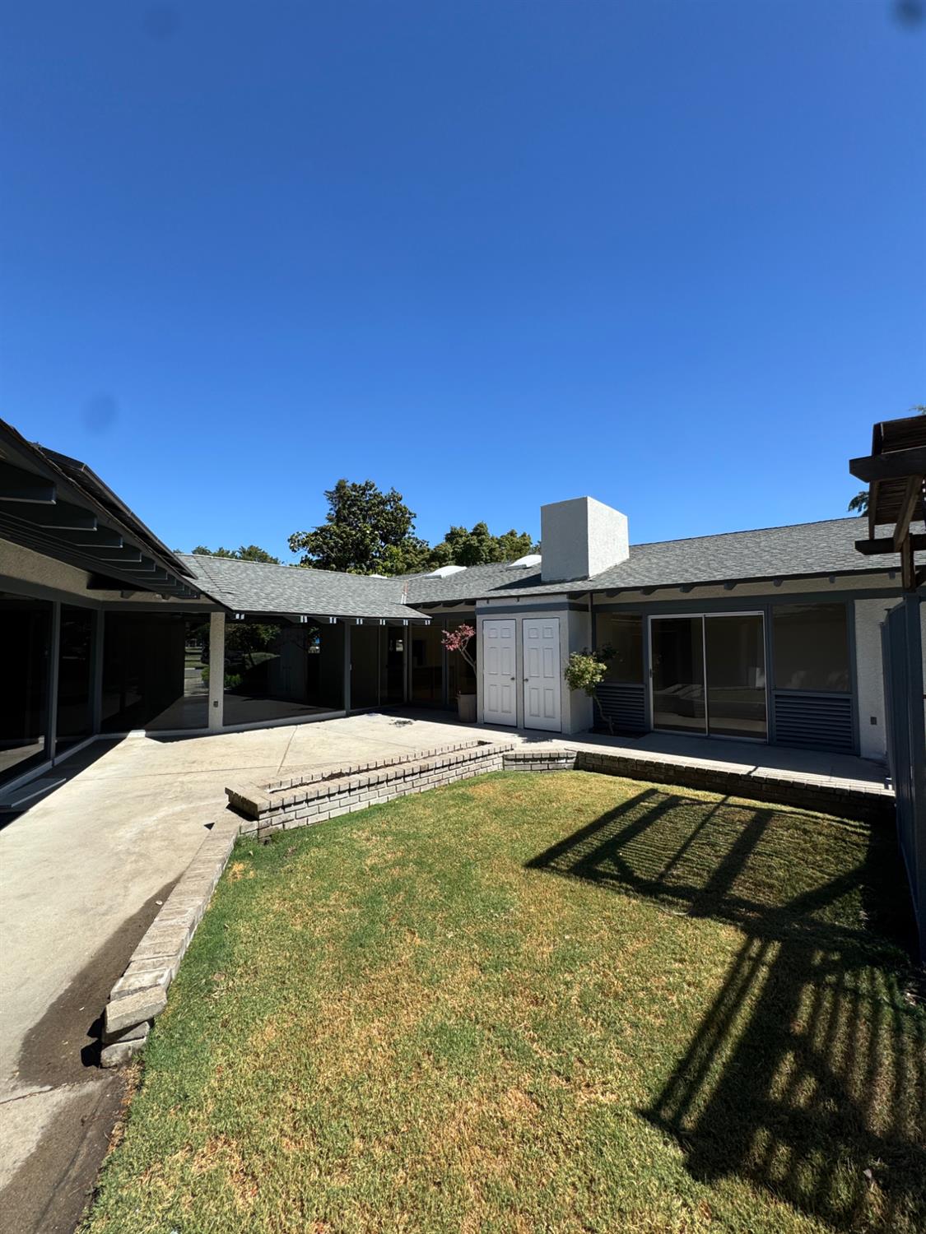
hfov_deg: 85.7
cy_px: 617
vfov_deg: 102.1
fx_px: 499
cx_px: 463
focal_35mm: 14
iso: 40
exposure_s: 1/1567
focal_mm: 2.22
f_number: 2.2
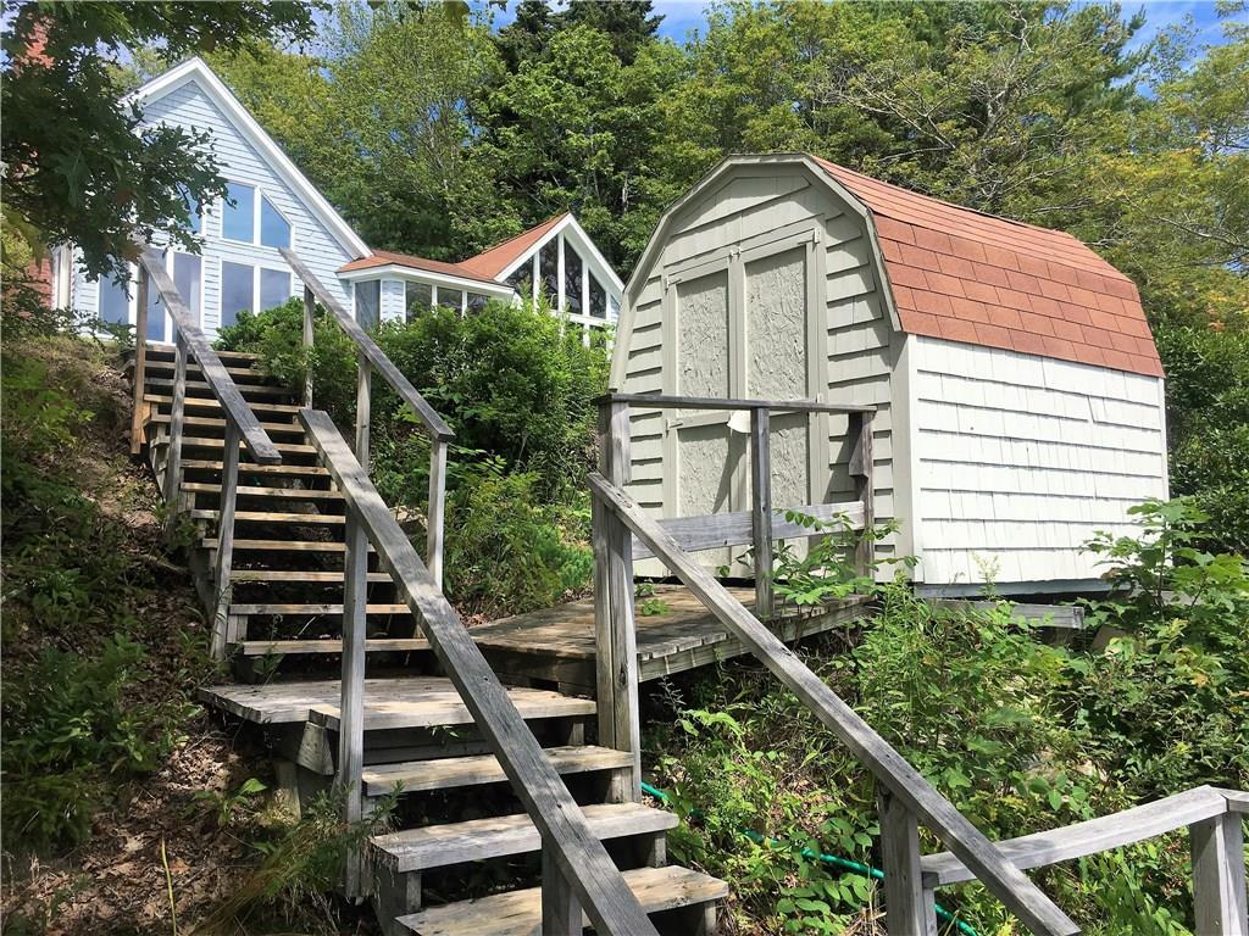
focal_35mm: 29
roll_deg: +1.9
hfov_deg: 61.7
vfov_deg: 48.2
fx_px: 1046
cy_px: 468
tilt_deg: +5.4
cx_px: 624
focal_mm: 4.15
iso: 25
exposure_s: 1/1748
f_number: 2.2
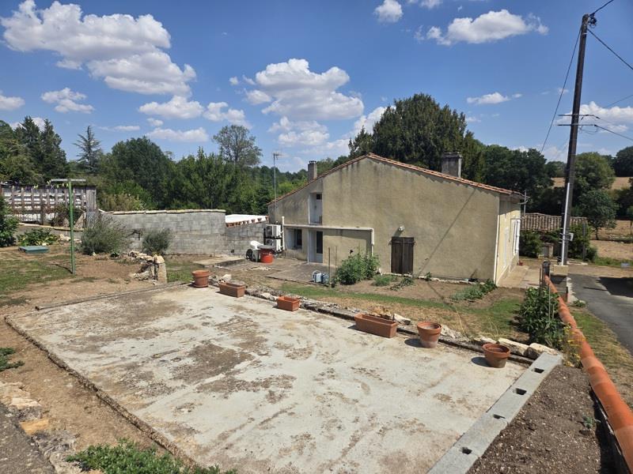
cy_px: 237
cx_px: 316
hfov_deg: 73.9
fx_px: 421
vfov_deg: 58.9
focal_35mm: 23
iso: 80
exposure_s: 1/6839
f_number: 1.8
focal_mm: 5.4
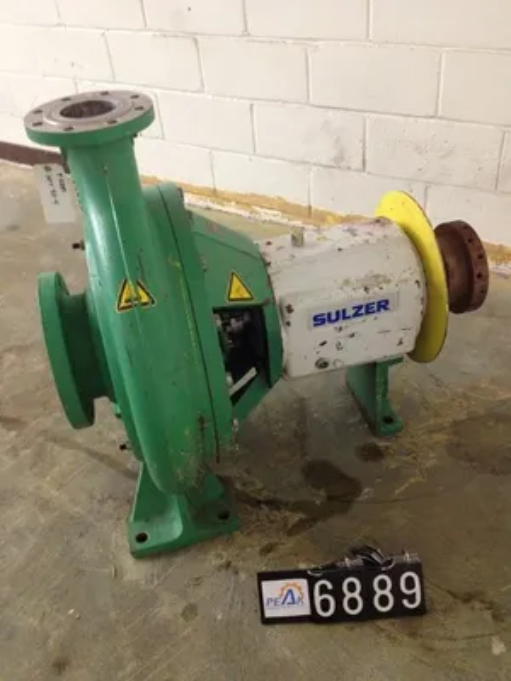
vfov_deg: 52.6
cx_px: 256
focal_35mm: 35
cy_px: 340
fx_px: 689
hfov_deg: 40.7
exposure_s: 1/20
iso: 160
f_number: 2.4
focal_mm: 4.28
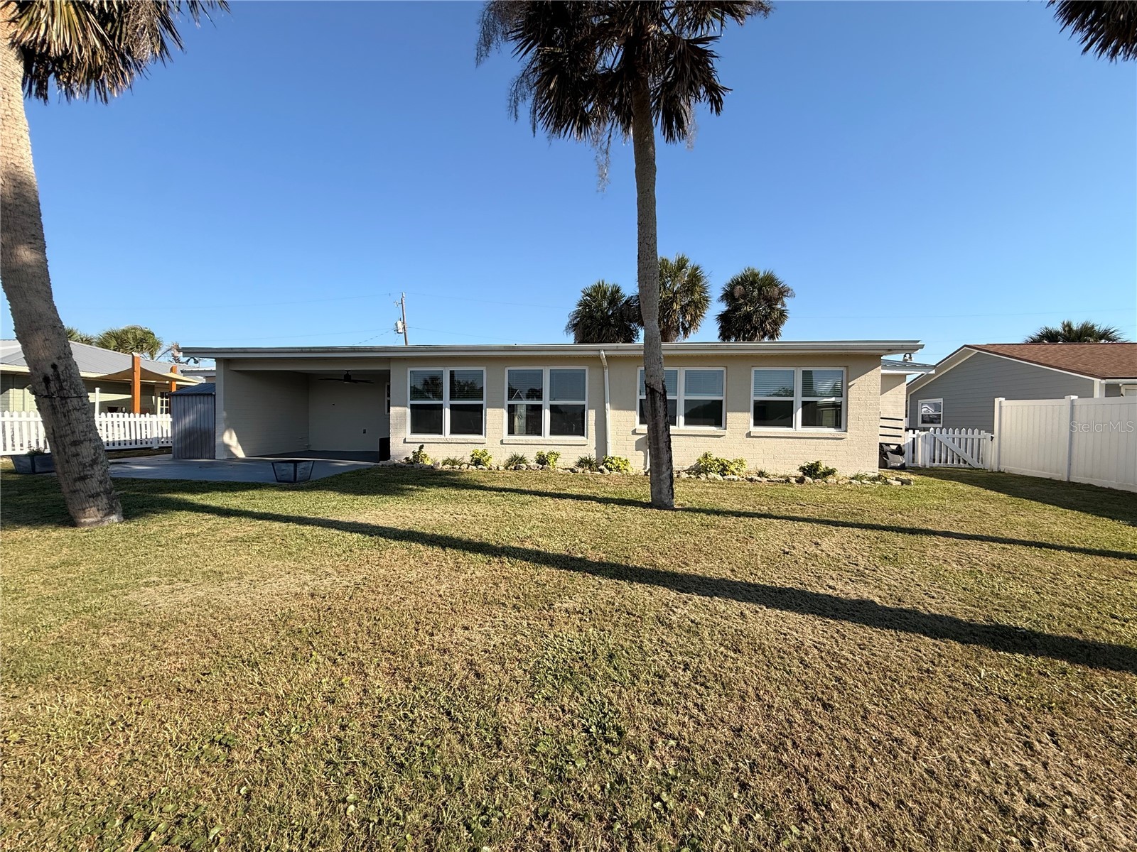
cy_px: 426
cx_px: 568
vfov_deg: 85.7
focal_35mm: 14
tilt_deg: +0.3
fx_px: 460
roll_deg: -0.7
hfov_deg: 102.1
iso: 50
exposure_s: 1/1464
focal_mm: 2.22
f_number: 2.2
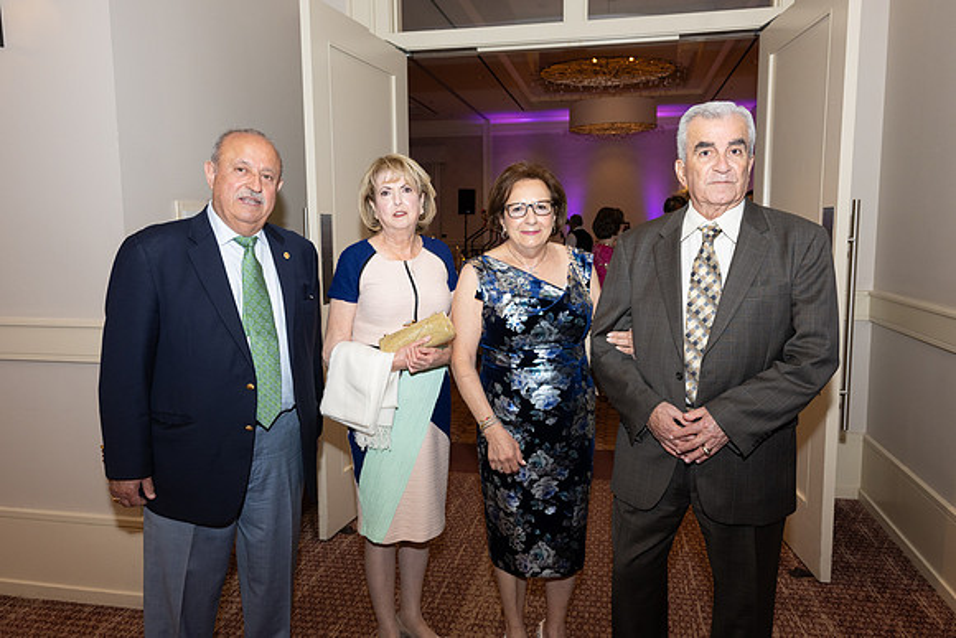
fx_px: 691
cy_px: 319
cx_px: 478
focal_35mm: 26
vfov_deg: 49.6
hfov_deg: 69.4
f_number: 5.6
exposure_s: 1/100
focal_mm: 26
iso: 800
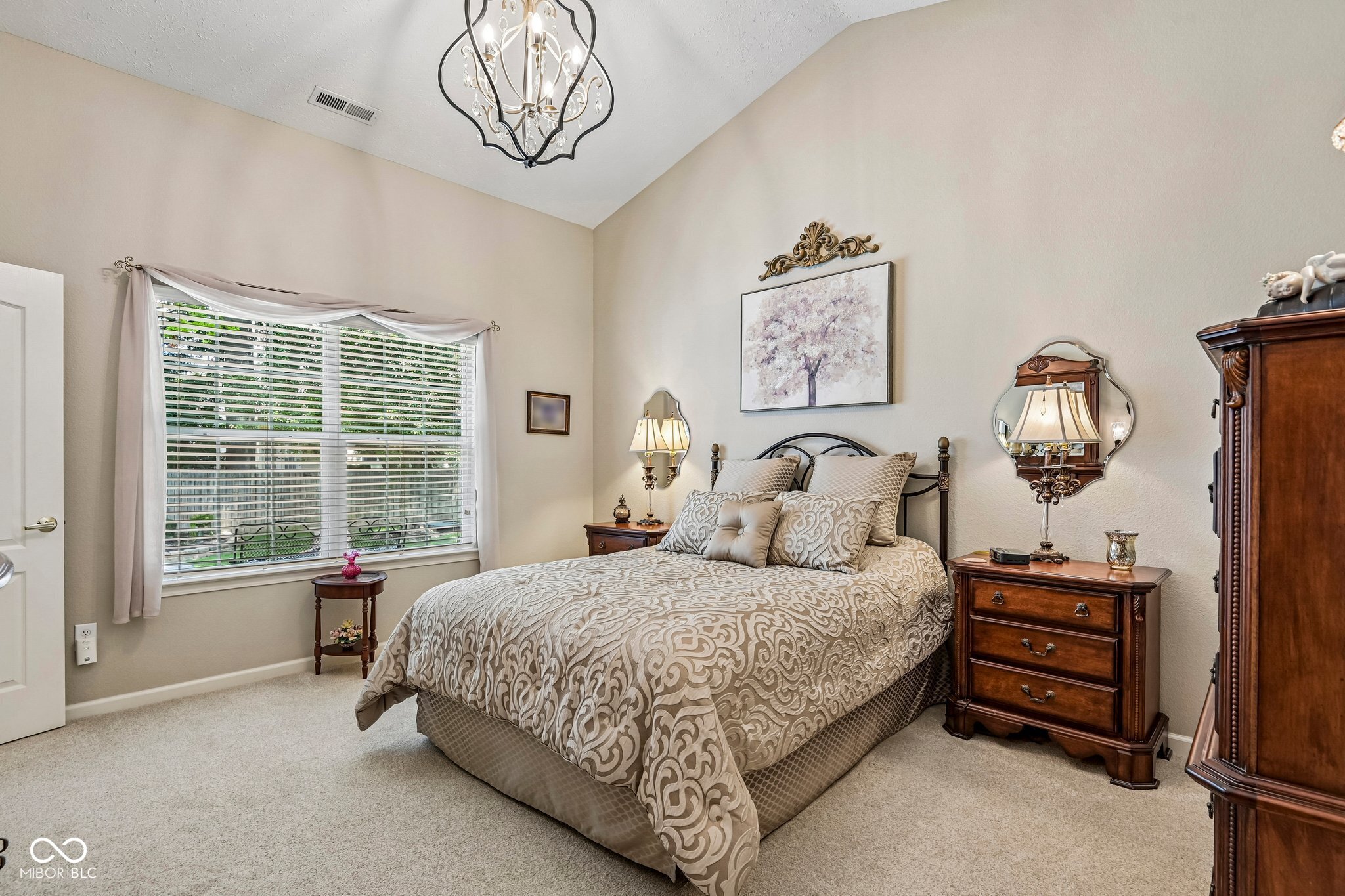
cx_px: 672
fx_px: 598
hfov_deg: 96.7
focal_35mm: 16
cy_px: 448
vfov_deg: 73.7
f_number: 8
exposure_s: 1/15
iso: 400
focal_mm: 16
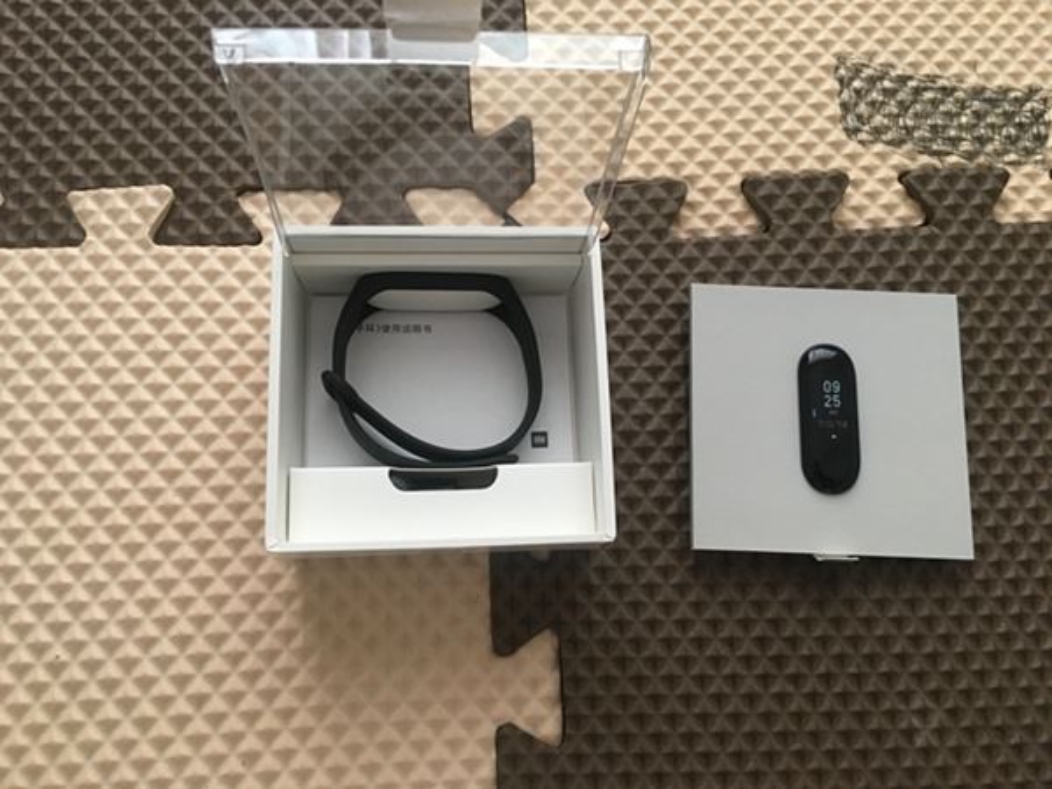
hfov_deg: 61.7
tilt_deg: -79.1
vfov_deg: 48.2
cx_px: 526
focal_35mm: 29
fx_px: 881
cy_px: 394
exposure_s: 1/33
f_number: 2.2
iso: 160
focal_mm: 4.15
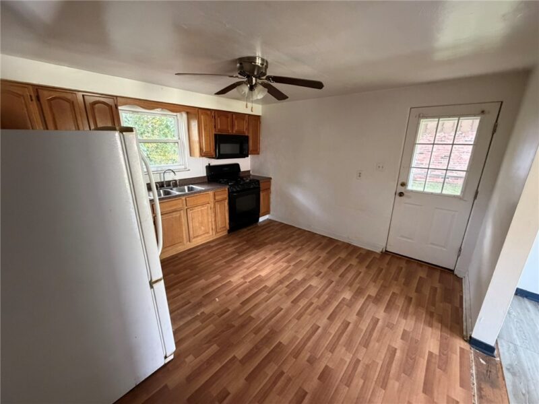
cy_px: 202
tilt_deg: -15.3
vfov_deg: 85.7
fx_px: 218
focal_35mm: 14
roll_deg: -0.4
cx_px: 270
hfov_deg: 102.1
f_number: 2.2
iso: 500
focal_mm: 2.22
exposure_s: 1/60
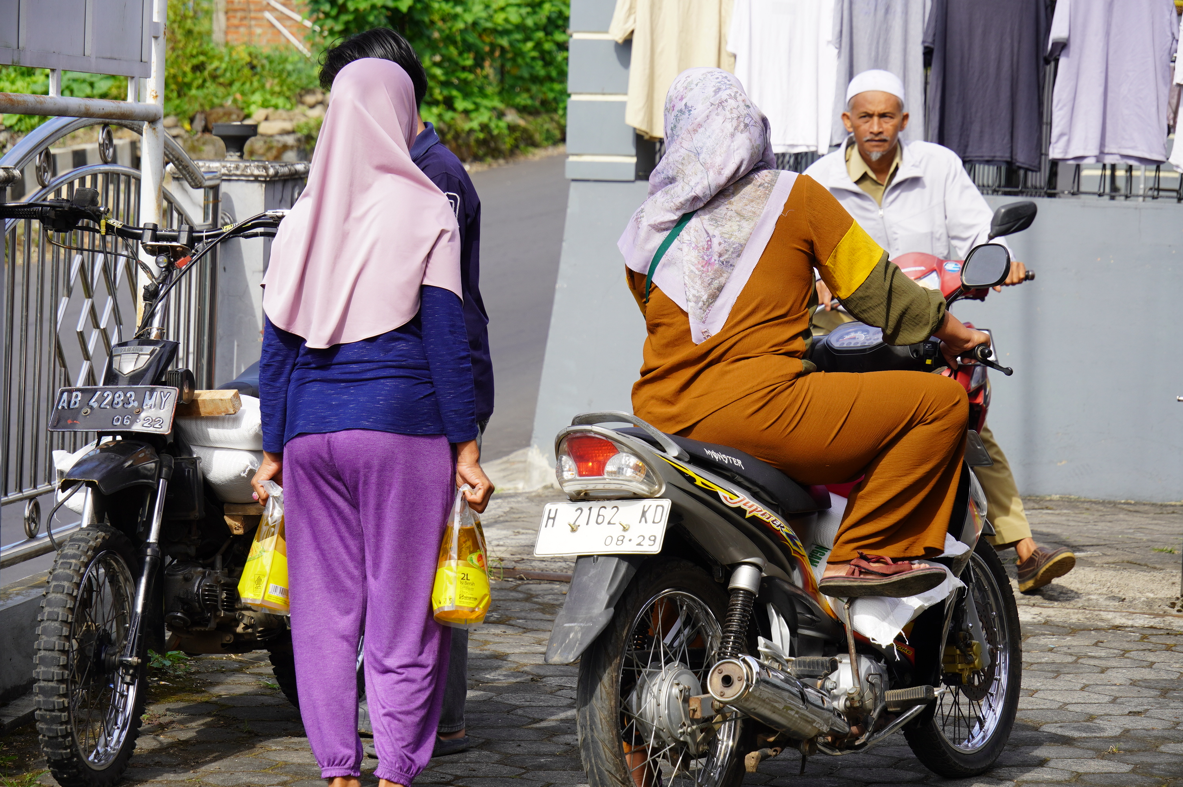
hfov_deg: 18.4
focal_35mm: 111
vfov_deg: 12.3
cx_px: 592
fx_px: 3644
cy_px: 394
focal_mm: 74
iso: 100
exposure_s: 1/200
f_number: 5.6
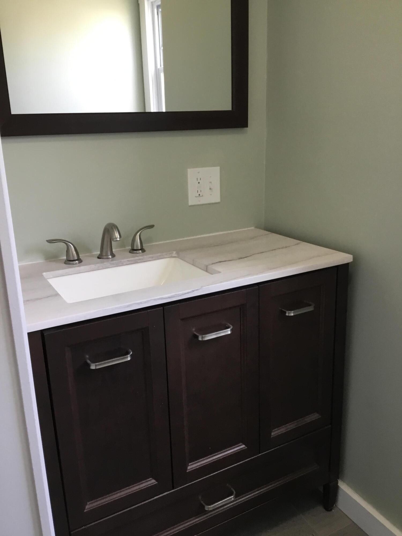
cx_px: 201
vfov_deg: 58.4
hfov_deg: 45.4
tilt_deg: -16.7
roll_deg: +2.6
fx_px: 480
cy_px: 268
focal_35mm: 31
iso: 64
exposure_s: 1/30
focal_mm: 3.3
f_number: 2.4
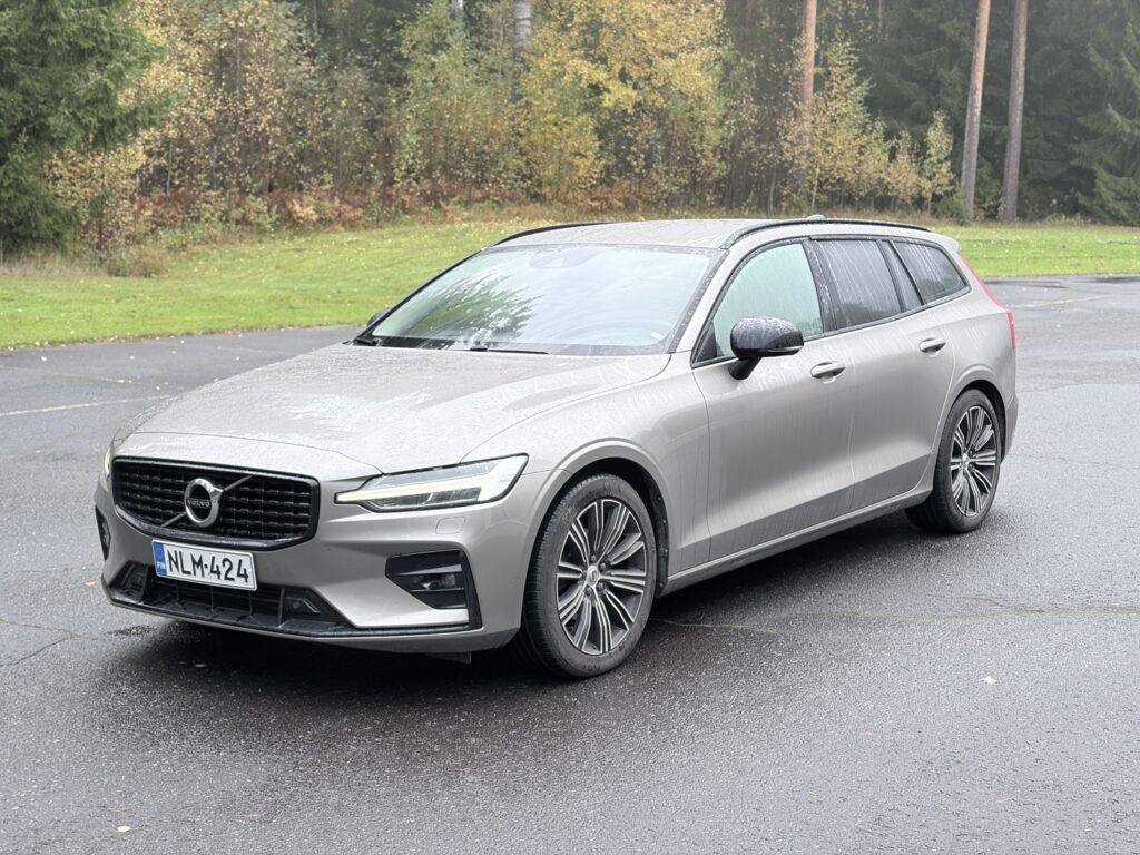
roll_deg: -0.8
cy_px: 428
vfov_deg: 28.0
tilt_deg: -10.1
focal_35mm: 52
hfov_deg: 36.8
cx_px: 570
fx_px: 1713
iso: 50
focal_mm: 5.96
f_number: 1.6
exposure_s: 1/93
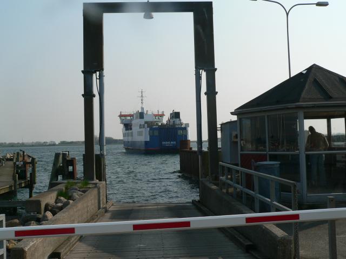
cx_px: 173
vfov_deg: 35.1
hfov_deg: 45.8
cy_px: 130
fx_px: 410
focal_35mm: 41
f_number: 5.6
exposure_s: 1/500
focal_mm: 6.8
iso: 80
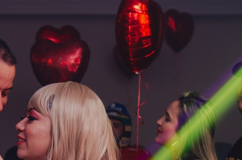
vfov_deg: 11.2
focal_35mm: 121
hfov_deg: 16.9
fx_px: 812
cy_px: 146
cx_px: 71
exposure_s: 1/60
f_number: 2.8
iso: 400
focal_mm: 35
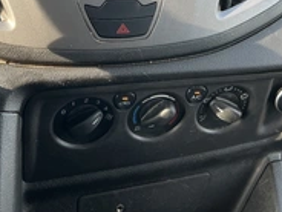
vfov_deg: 22.8
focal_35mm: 61
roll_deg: -4.3
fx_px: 497
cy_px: -15
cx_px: 109
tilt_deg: -24.8
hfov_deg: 31.6
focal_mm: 3
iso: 40
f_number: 1.8
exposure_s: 1/122
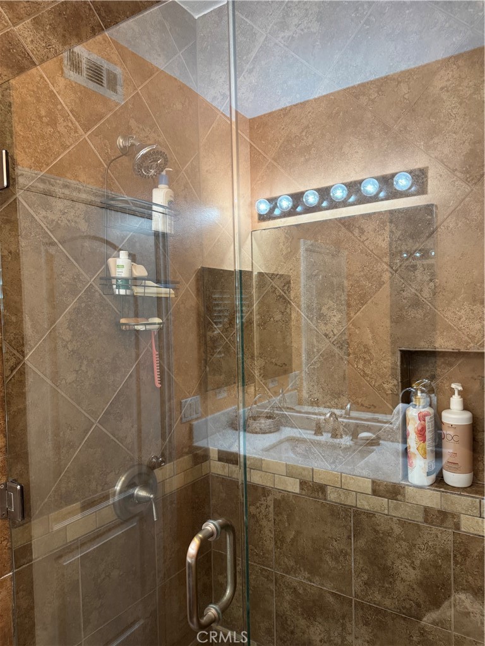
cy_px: 323
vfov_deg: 71.6
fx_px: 448
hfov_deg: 56.8
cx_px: 242
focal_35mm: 24
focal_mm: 6.76
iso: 250
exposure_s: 1/60
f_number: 1.78
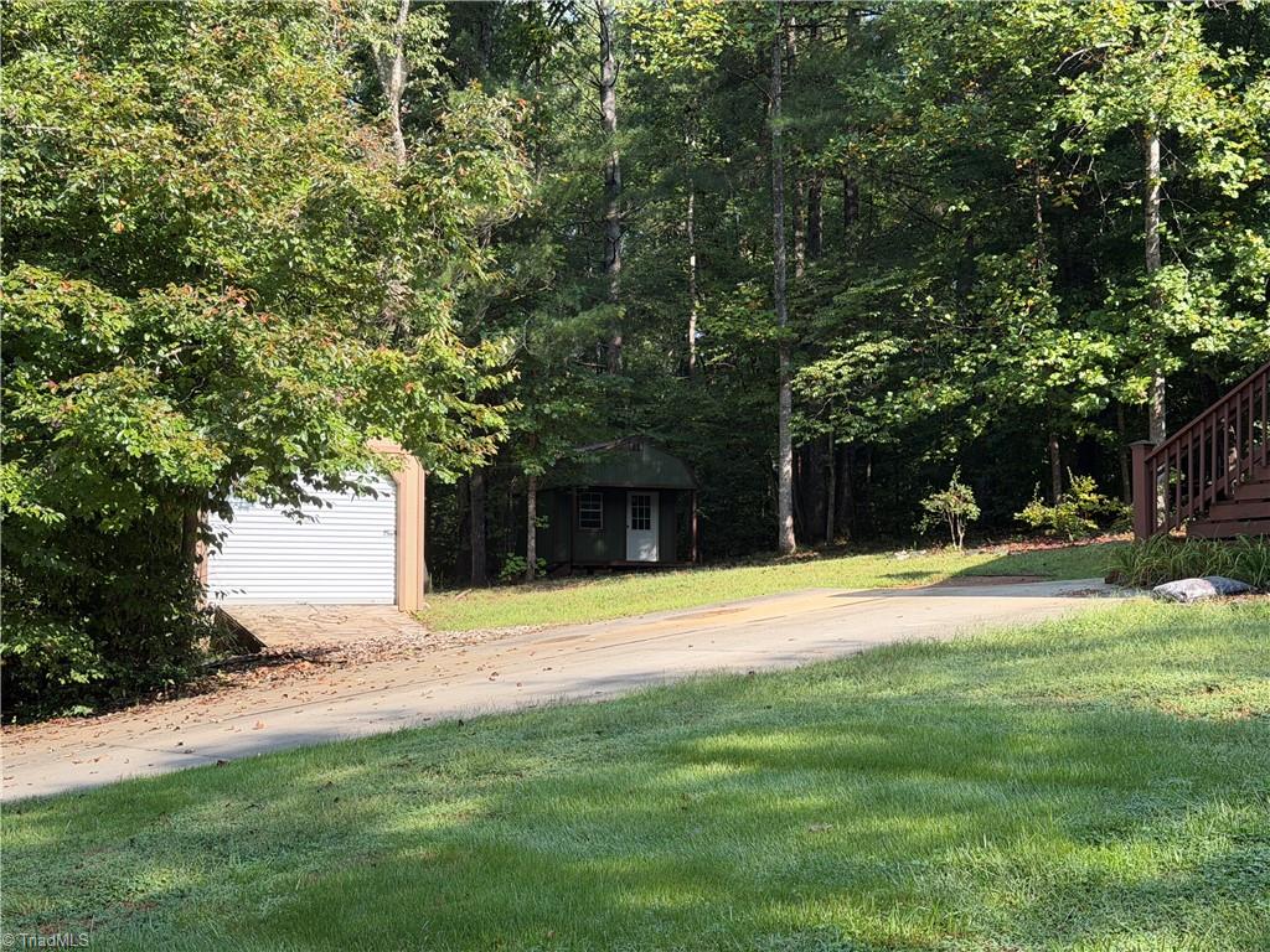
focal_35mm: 48
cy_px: 476
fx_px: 1761
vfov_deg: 30.3
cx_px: 635
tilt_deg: +3.6
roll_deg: +0.5
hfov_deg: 39.7
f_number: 1.78
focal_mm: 6.76
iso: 80
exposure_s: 1/1149
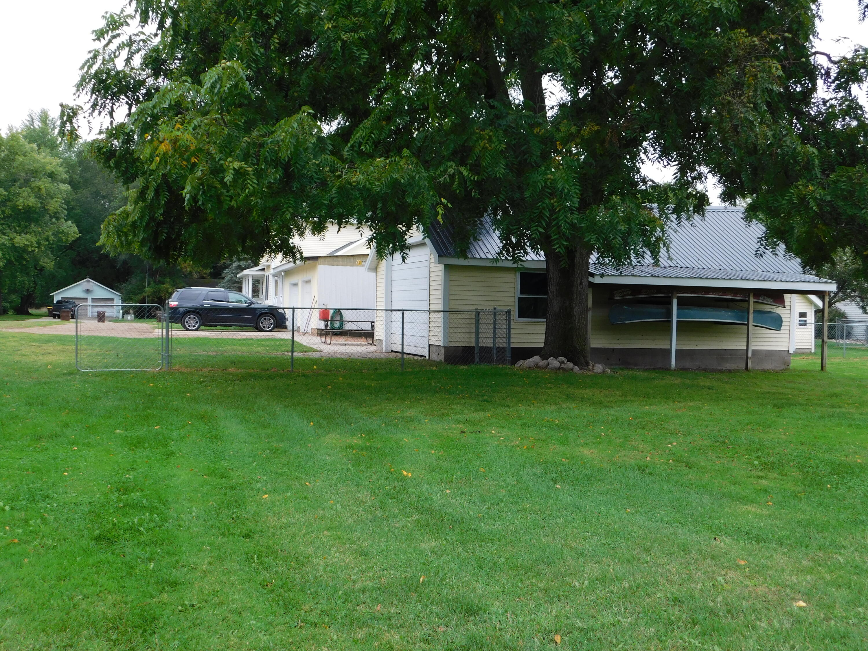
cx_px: 434
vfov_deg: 39.7
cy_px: 326
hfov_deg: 51.4
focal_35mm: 36
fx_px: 903
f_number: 3.5
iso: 125
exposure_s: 1/40
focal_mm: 6.3
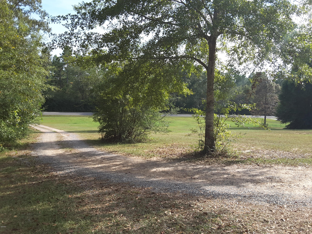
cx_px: 156
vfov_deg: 45.4
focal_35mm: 31
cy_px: 117
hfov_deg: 58.4
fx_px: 279
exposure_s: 1/614
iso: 40
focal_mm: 2.9
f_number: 1.9
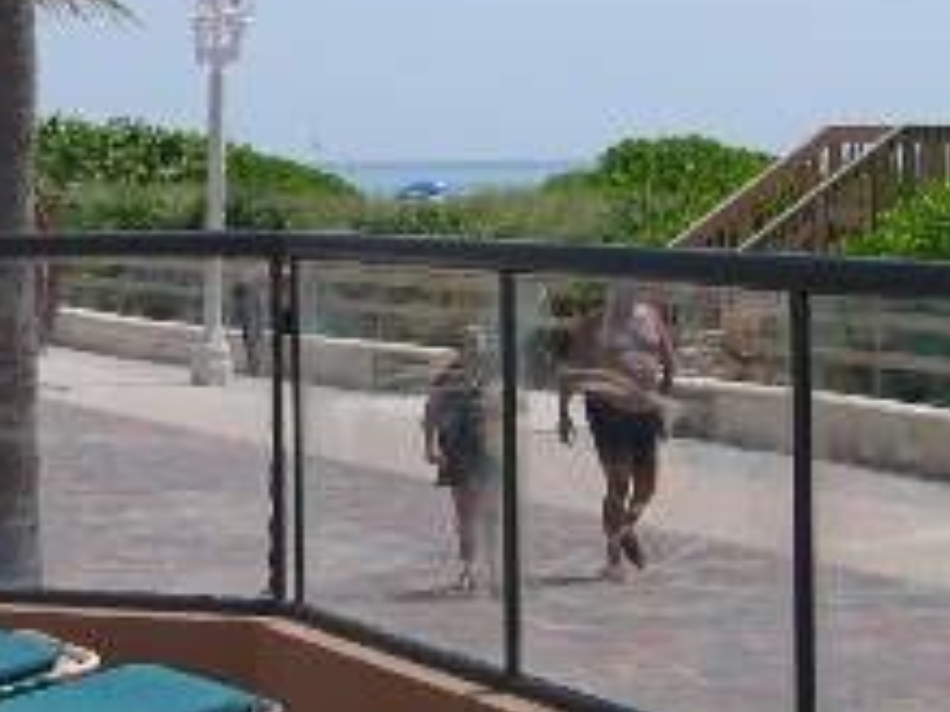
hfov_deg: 17.4
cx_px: 13
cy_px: 143
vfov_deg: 13.3
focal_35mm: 111
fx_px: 3045
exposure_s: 1/280
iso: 100
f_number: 7.6
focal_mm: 8
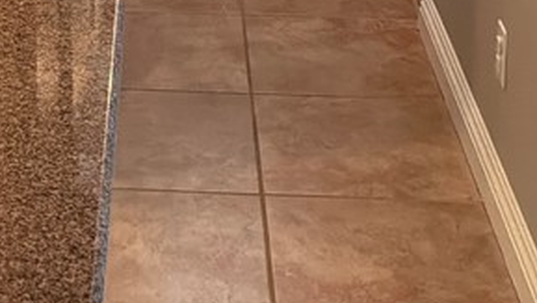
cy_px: -325
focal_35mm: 108
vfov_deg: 10.3
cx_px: 69
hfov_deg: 19.5
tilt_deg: -10.1
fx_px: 1539
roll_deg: +0.4
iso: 160
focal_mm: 3
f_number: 1.8
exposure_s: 1/60
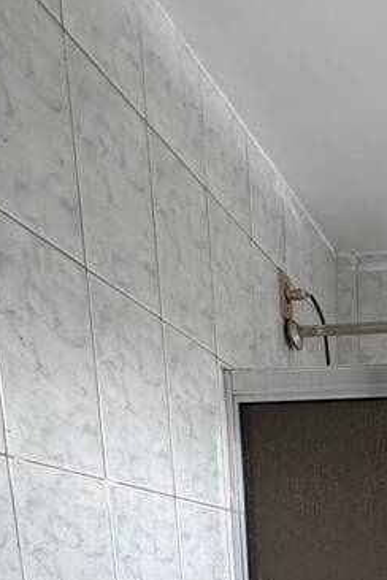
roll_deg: +1.2
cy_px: 750
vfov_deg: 33.5
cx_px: 447
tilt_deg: -10.5
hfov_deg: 27.9
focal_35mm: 43
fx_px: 693
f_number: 2.2
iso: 200
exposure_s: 1/121
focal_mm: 2.22
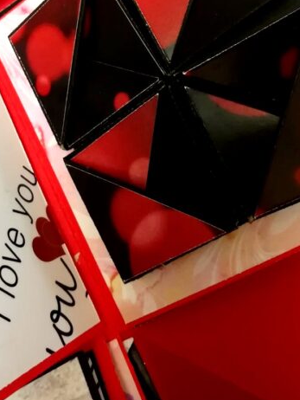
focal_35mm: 45
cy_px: 94
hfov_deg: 32.2
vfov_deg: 40.7
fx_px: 520
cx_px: 131
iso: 400
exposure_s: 1/25
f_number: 2.2
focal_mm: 3.83
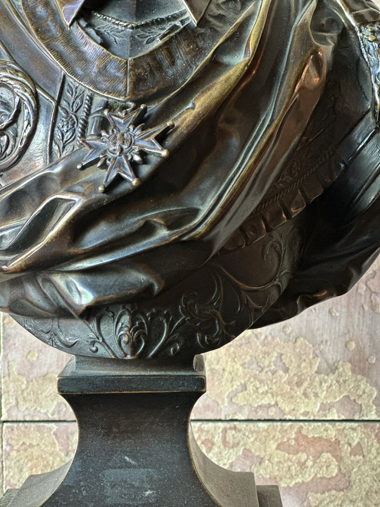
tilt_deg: -3.3
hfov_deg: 19.1
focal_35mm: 77
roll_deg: -0.7
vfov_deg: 25.3
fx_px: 1127
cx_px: 190
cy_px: 254
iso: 400
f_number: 2.8
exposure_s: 1/20
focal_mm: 9
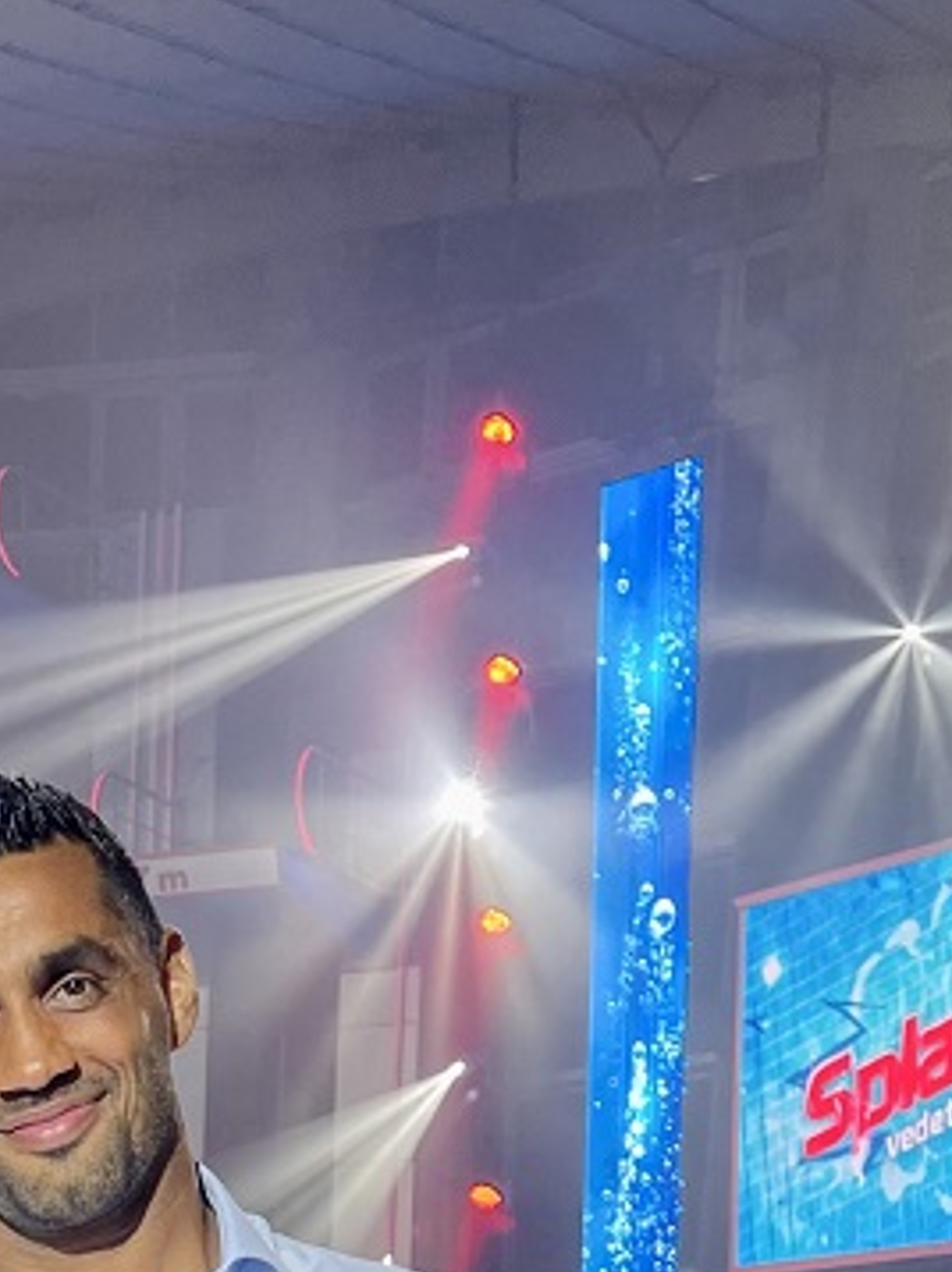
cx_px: -7
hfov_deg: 16.4
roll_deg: +0.5
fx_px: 3231
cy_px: 1990
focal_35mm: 88
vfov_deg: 19.1
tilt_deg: -7.7
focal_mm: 5.1
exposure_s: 1/120
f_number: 1.6
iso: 40
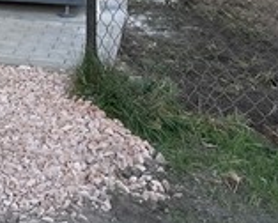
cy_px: -150
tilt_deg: -3.0
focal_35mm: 113
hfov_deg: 14.9
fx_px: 931
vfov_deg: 12.7
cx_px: -211
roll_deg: +3.1
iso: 32
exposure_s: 1/1247
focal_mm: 4.2
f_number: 1.6
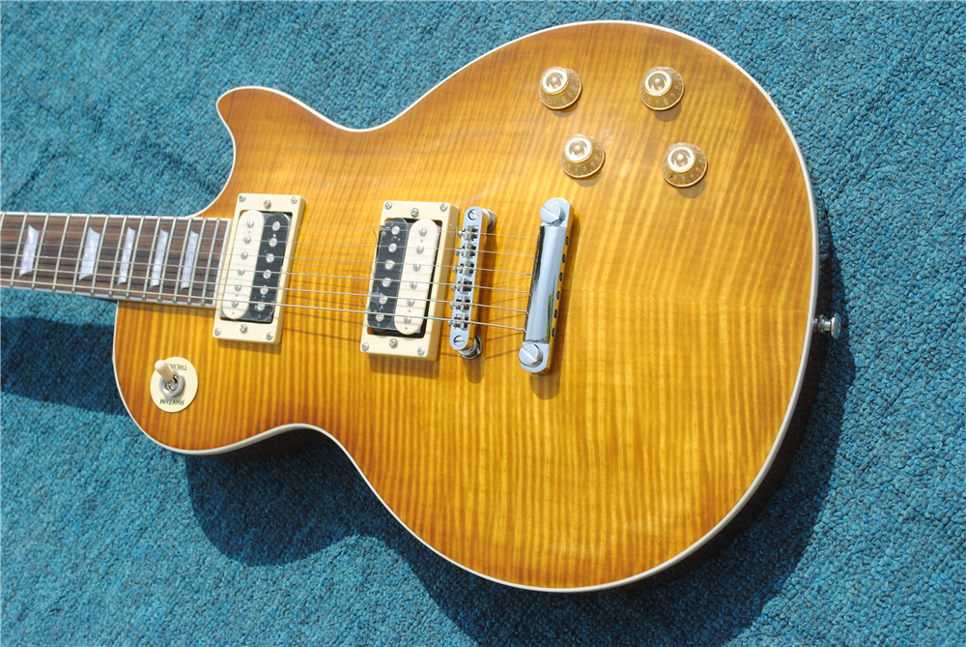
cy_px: 324
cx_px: 483
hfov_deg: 33.4
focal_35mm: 60
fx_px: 1612
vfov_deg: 22.7
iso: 100
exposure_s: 1/320
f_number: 9
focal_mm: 40
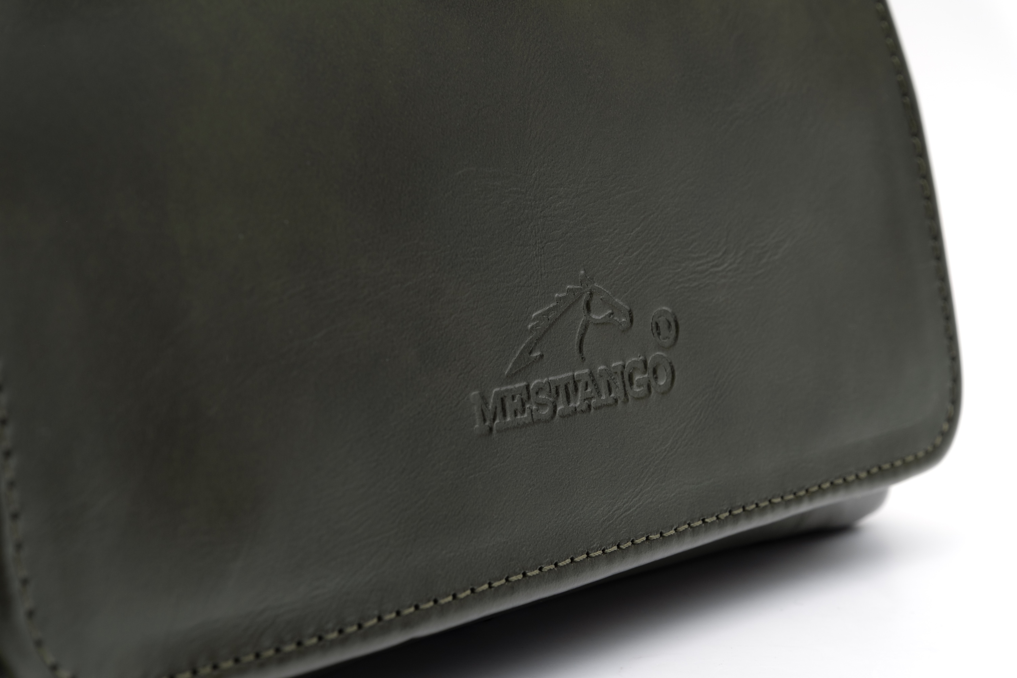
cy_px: 339
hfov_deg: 27.0
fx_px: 2119
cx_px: 508
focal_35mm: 75
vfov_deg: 18.2
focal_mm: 50
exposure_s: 1/2.5
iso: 125
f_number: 11
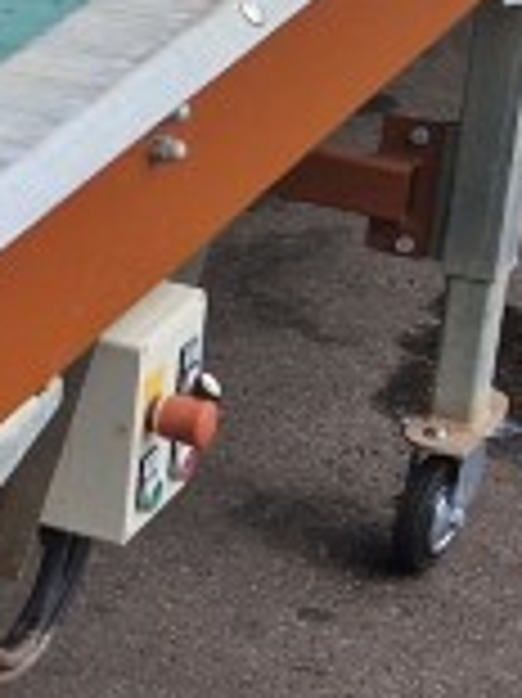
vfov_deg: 13.0
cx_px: -630
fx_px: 3060
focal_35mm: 152
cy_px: 360
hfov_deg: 9.0
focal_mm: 5.4
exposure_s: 1/1060
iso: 50
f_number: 1.8
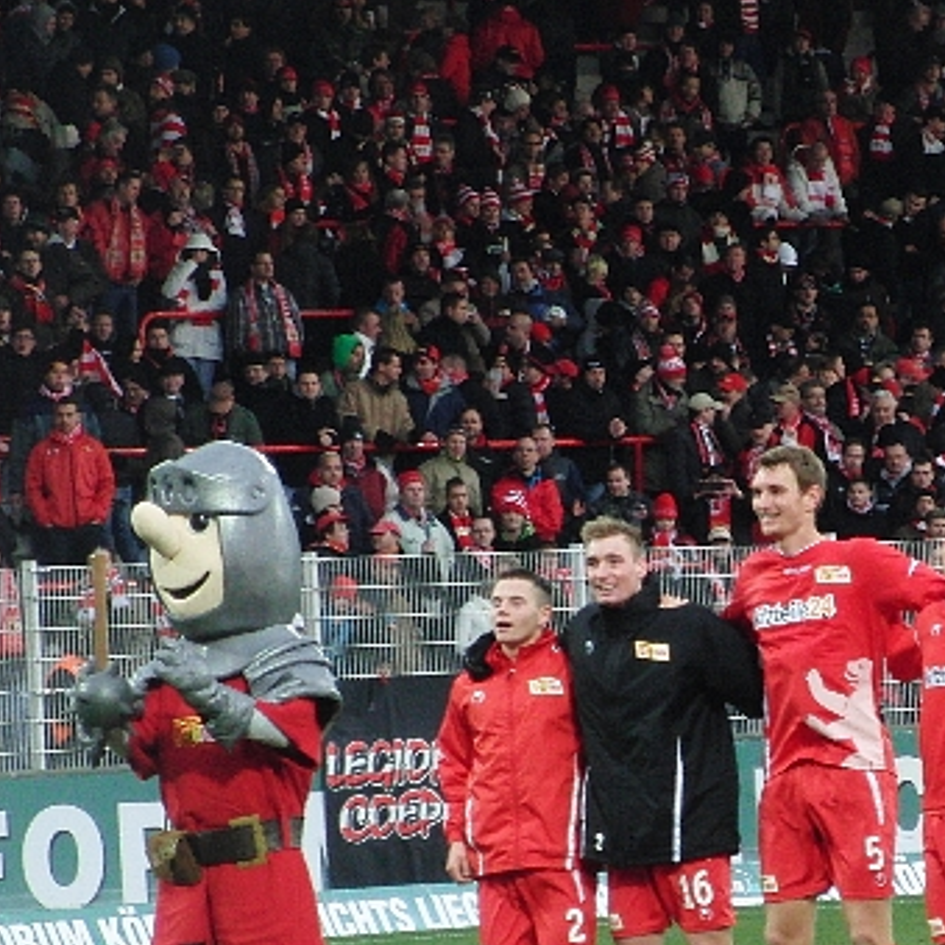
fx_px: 10378
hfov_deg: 5.2
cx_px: 753
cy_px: 666
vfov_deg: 5.2
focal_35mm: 336
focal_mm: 32.1
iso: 400
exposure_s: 1/125
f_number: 4.5
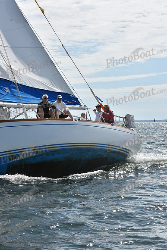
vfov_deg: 23.9
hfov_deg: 16.1
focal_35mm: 85
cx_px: 84
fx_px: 591
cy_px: 125
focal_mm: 85
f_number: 11
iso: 320
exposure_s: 1/1000
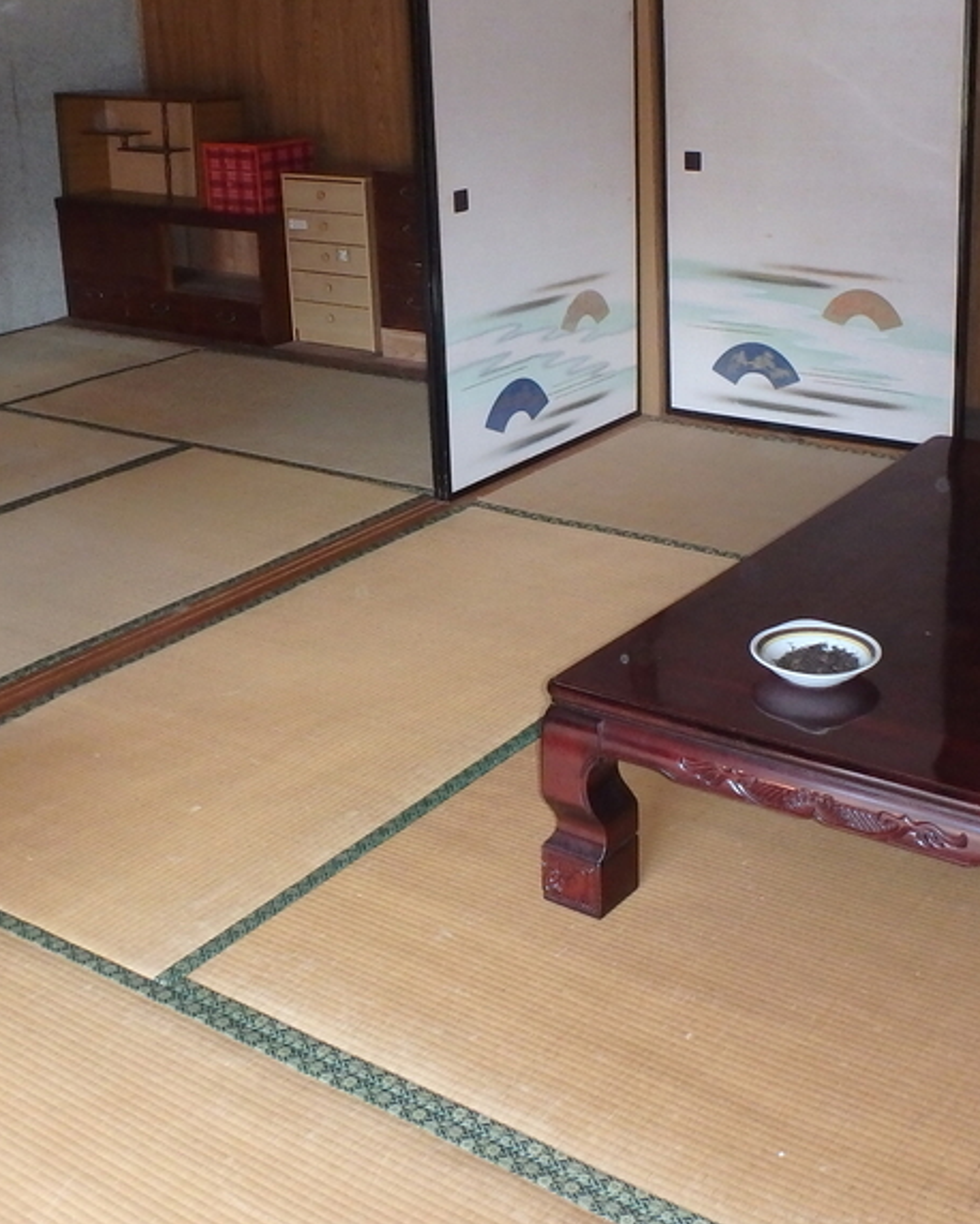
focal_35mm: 43
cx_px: 610
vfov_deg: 42.6
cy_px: 481
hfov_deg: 34.7
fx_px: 1558
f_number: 3.5
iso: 400
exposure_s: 1/30
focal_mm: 3.7
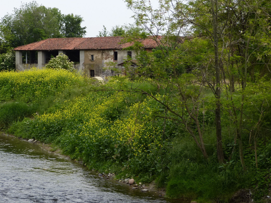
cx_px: 94
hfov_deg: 19.6
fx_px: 783
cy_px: 72
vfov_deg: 14.8
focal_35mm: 100
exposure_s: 1/250
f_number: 4
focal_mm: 12.1
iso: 100
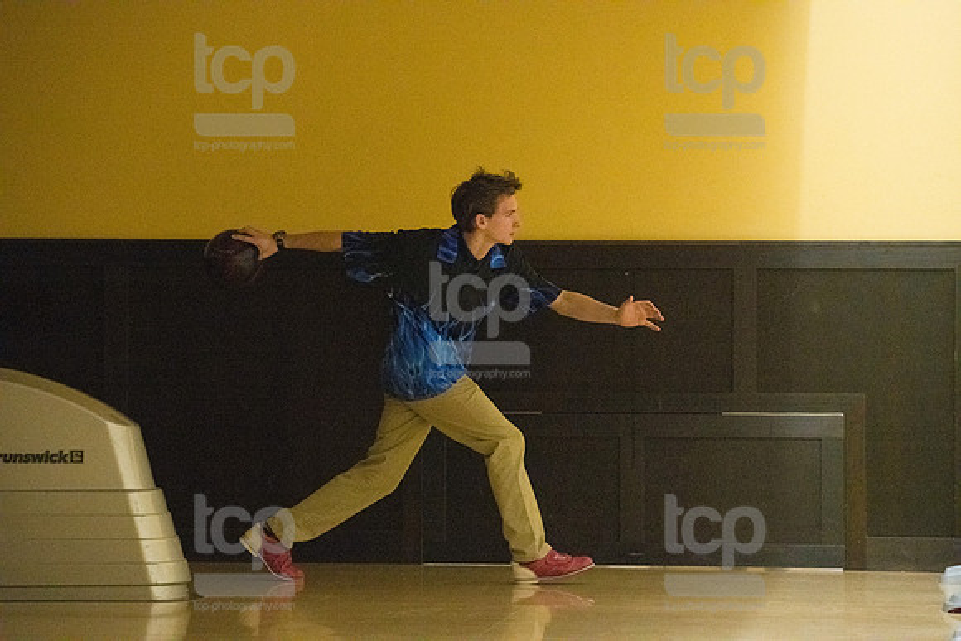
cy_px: 320
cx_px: 480
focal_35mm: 150
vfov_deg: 9.2
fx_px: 4005
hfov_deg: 13.7
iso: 10000
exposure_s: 1/1000
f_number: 4.5
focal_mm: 150
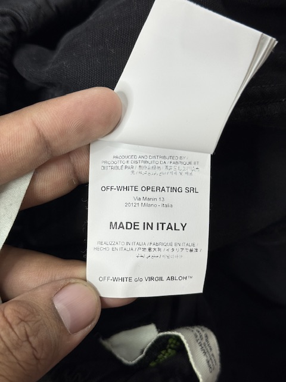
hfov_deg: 30.3
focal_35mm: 48
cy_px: 191
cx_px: 143
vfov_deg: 39.7
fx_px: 529
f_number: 1.78
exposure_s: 1/121
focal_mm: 6.76
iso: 50
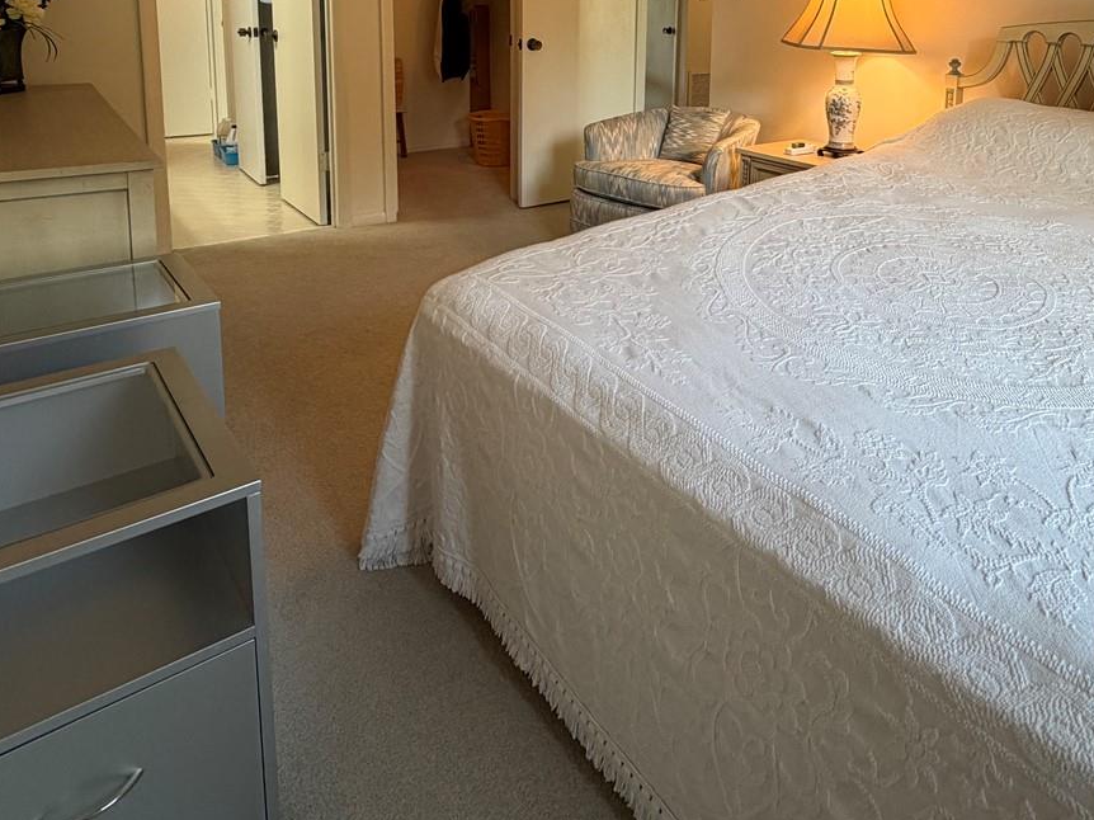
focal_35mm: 26
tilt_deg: -8.7
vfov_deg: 48.8
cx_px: 661
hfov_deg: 66.6
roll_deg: -1.2
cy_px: 123
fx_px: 821
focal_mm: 2.22
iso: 125
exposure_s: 1/120
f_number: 2.2
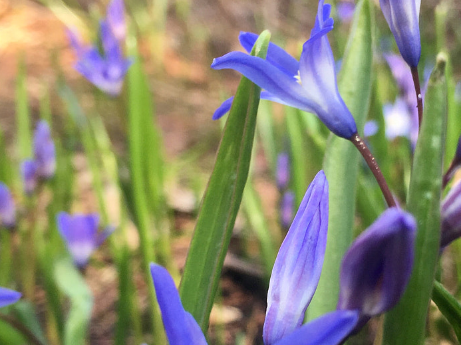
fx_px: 892
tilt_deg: -17.3
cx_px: 337
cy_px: 281
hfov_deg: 28.6
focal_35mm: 67
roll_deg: -0.9
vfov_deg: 21.6
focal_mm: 4.15
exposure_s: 1/120
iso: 32
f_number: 2.2
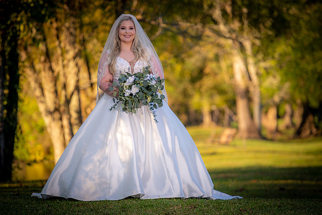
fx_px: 1609
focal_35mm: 180
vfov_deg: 7.6
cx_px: 161
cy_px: 108
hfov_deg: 11.4
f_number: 3.5
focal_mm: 180
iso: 80
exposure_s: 1/250
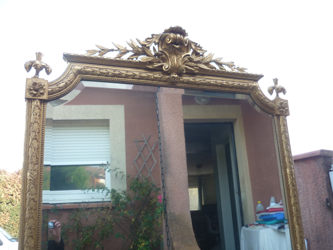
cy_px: 125
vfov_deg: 42.9
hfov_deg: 55.4
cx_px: 166
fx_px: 317
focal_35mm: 33
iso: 80
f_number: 2.8
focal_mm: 5.5
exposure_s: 1/80
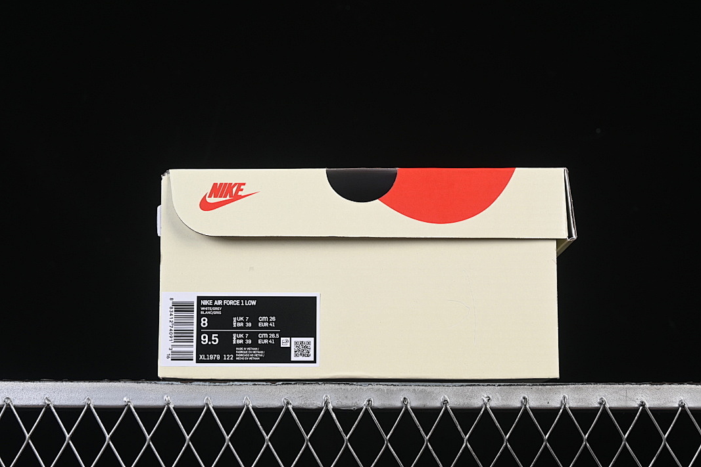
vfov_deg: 18.0
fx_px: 1480
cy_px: 235
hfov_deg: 26.6
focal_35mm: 76
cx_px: 354
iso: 160
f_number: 8
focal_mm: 50
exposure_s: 1/80
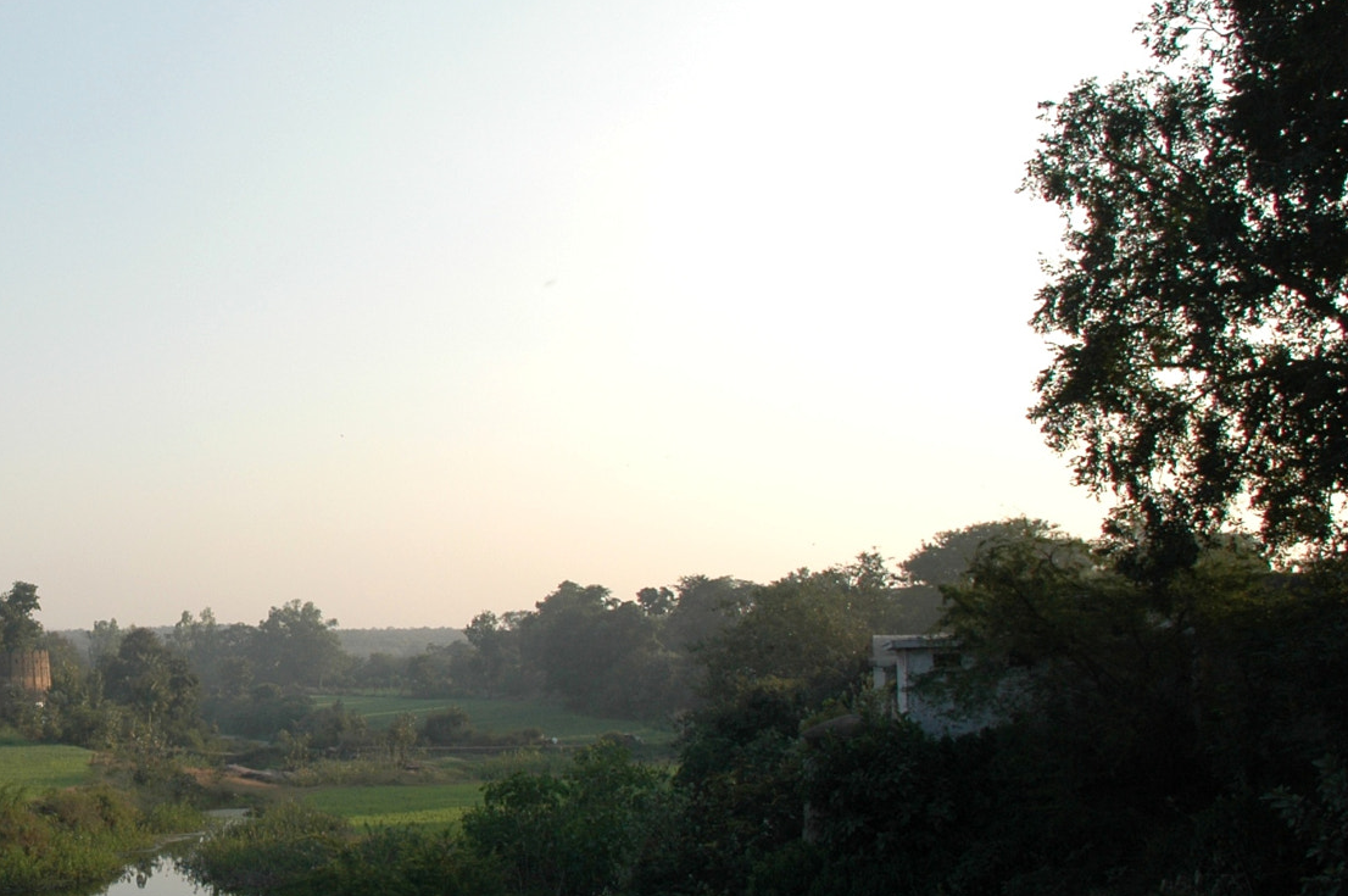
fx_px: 1870
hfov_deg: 36.9
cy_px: 452
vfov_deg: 26.9
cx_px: 112
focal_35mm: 50
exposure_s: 1/250
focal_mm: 18
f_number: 8
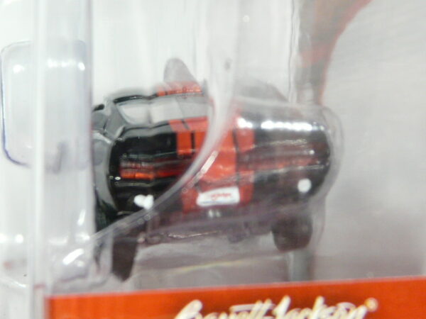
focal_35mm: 182
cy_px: 160
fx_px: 2240
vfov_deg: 8.2
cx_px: 213
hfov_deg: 10.9
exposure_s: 1/30
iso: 200
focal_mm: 18.8
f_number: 3.6
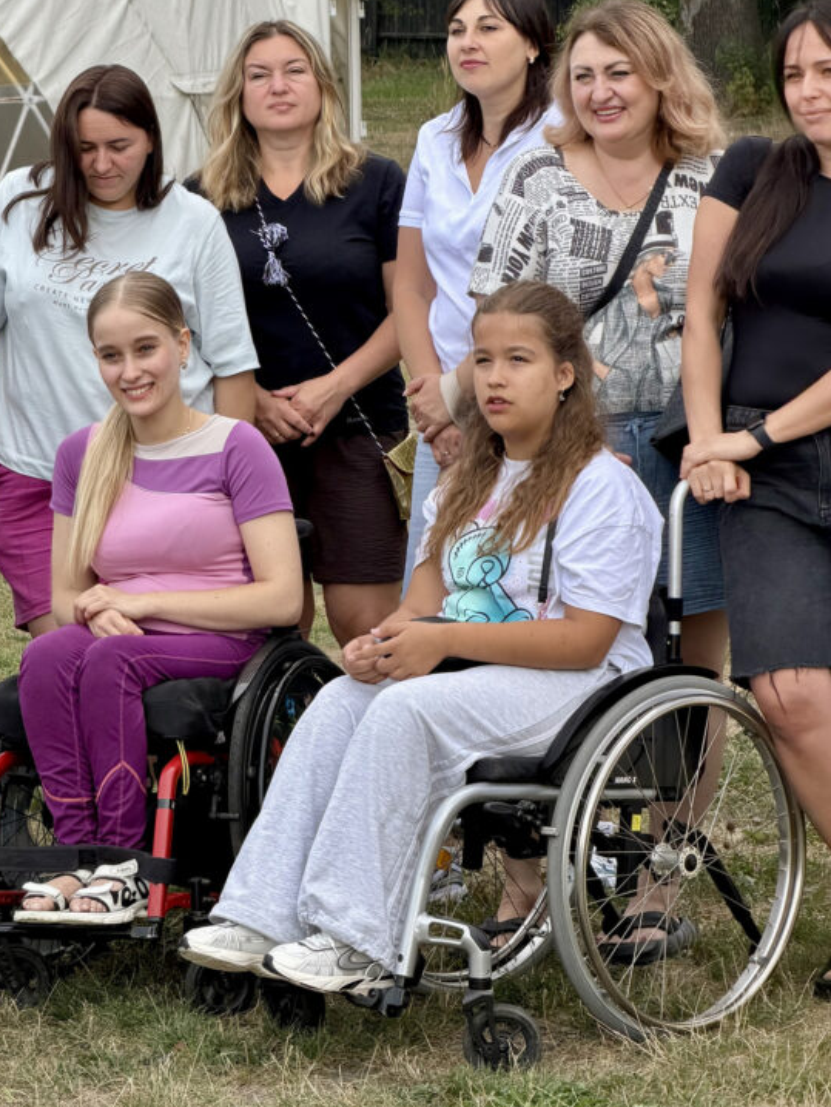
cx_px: 257
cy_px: 345
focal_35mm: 141
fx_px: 4510
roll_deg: +0.2
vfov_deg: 14.0
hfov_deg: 10.5
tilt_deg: -2.3
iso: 50
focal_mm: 16.89
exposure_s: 1/349
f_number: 2.8
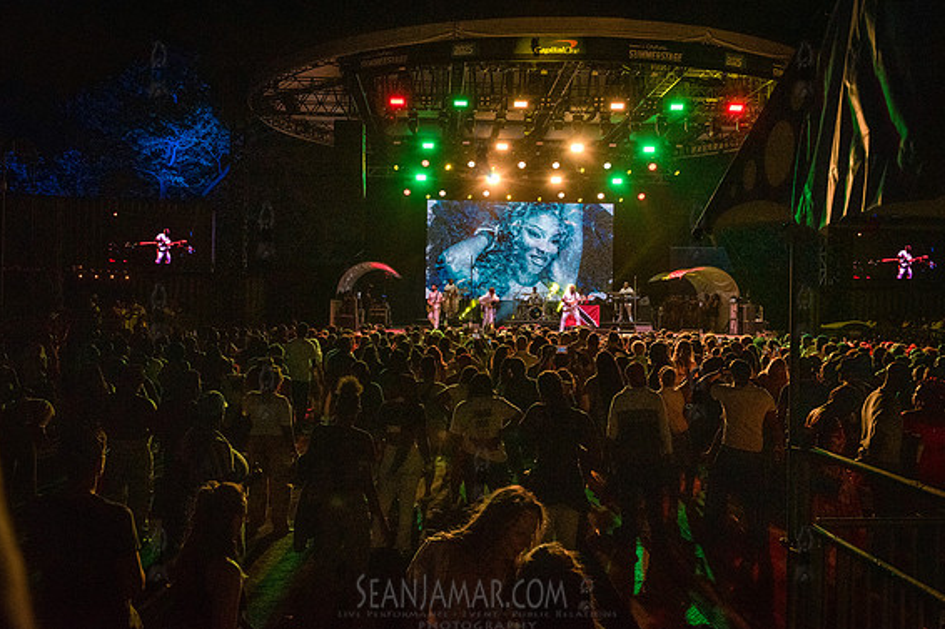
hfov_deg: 60.3
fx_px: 813
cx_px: 467
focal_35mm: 31
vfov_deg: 42.3
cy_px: 305
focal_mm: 29
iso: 6400
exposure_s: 1/320
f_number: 5
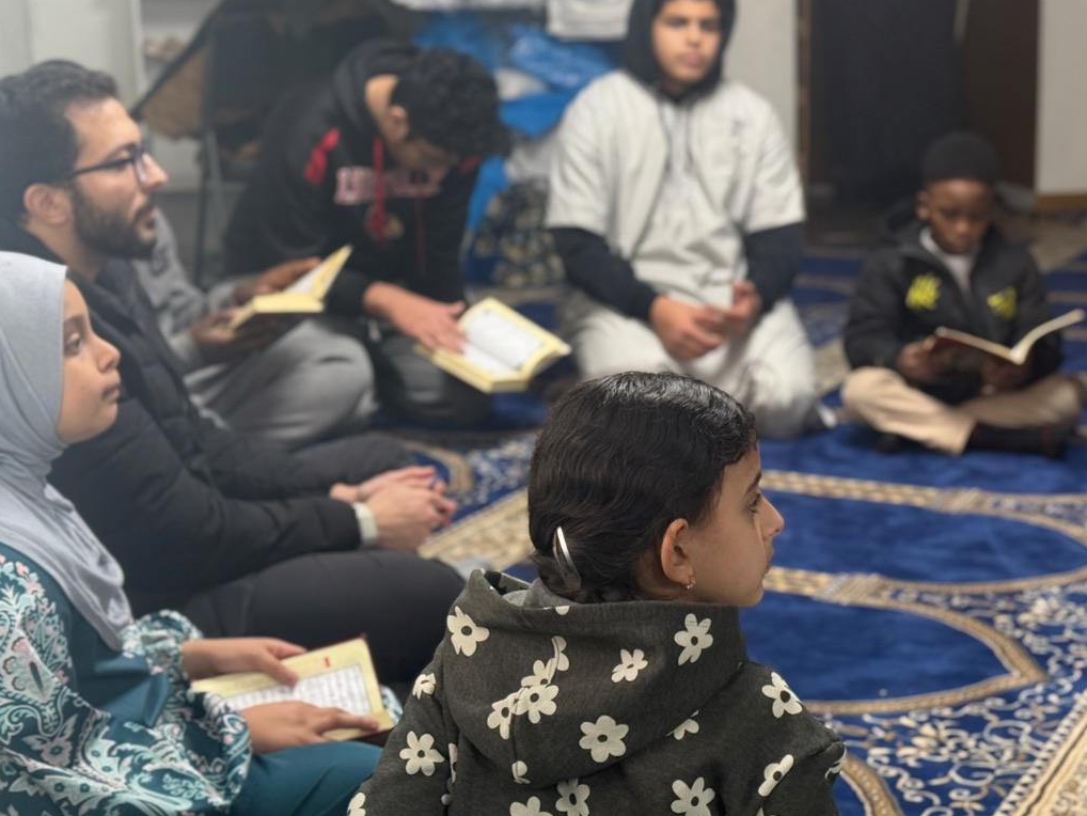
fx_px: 2073
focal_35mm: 66
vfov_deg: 22.3
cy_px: 371
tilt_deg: -11.0
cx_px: 692
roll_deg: +0.4
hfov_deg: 29.2
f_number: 1.78
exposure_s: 1/40
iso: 200
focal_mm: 6.76
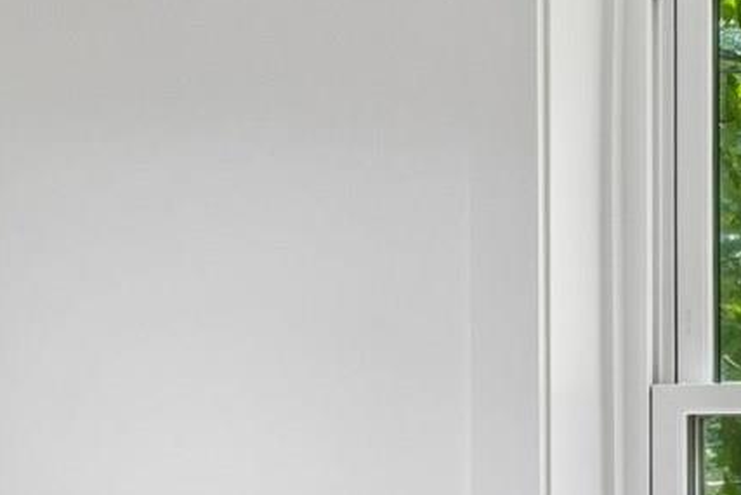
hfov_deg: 15.0
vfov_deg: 11.8
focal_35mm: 115
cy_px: 518
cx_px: -670
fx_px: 2368
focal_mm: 16
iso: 400
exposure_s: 1/5
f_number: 13
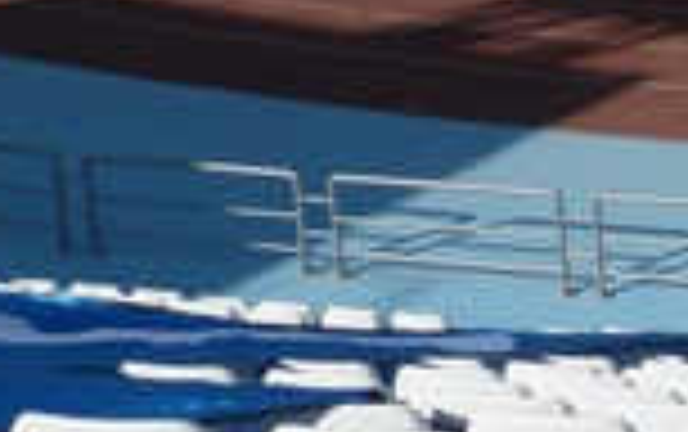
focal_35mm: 104
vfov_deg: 12.0
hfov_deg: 16.1
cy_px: -238
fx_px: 1952
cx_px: 1322
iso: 80
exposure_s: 1/500
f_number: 5.6
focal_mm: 4.1
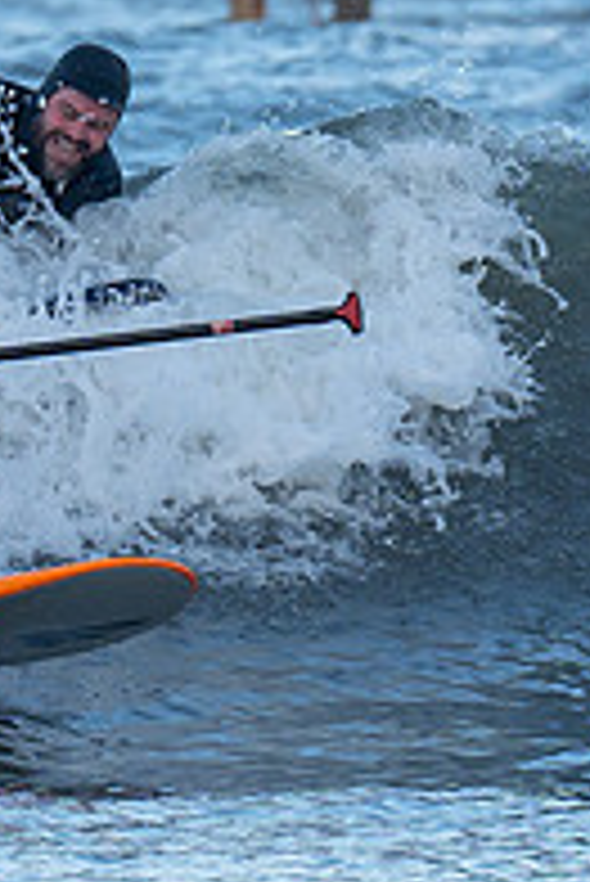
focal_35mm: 1452
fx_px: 35629
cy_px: 161
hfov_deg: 0.9
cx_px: 281
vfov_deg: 1.4
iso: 250
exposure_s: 1/1000
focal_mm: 200
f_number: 4
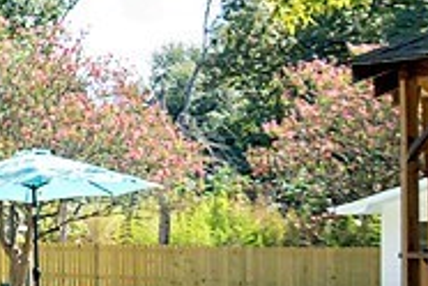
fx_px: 1450
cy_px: 258
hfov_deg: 13.2
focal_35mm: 122
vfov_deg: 11.2
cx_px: -553
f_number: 4
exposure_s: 1/400
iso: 200
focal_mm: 16
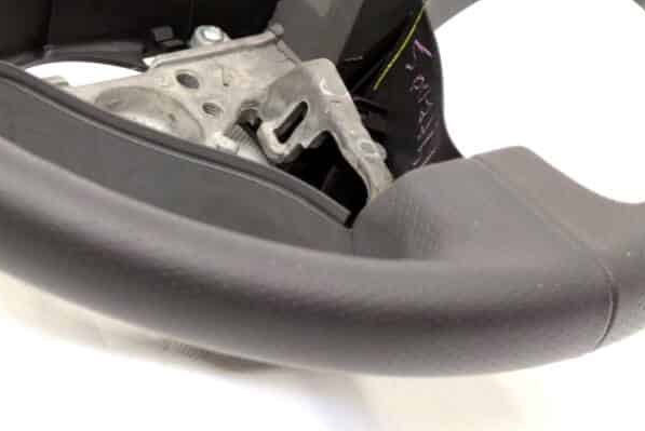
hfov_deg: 12.1
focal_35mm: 169
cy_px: -14
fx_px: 3035
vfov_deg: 8.1
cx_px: 159
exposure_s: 1/100
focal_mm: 45
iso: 400
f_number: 5
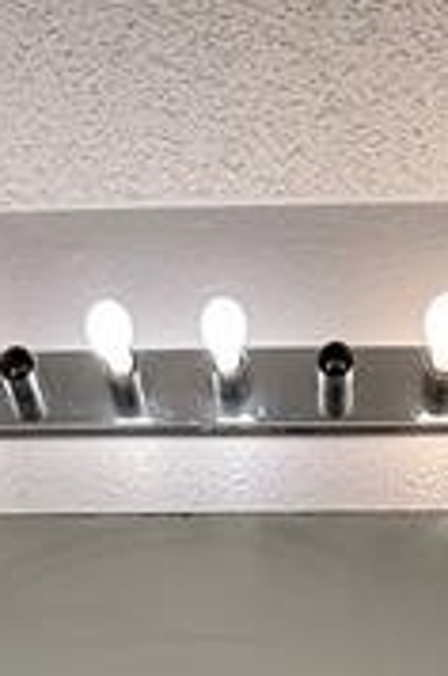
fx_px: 1181
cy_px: 1318
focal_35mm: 63
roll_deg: -1.0
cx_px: 285
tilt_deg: +0.7
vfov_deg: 19.6
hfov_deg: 21.4
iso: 80
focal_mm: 2.22
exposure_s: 1/120
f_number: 2.2
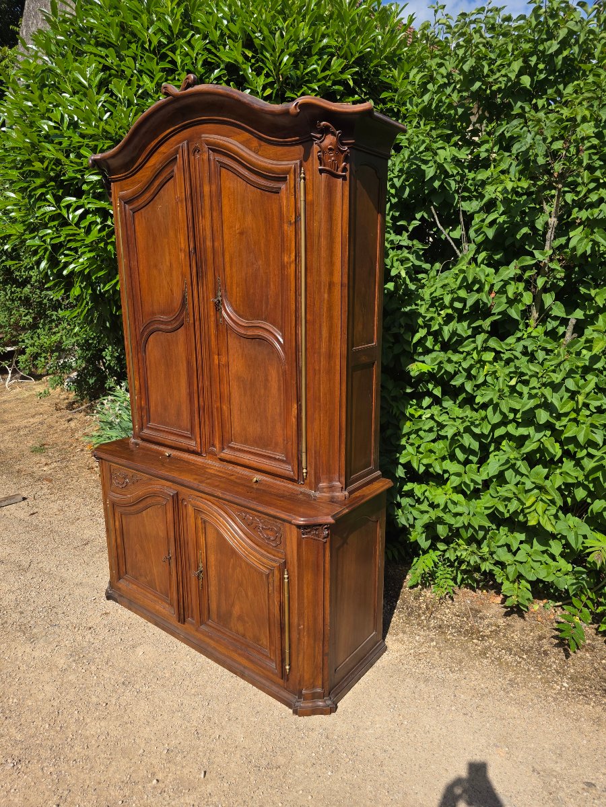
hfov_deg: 58.9
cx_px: 303
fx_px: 537
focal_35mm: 23
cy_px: 404
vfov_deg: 73.9
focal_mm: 6.3
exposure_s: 1/5447
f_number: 1.7
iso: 80
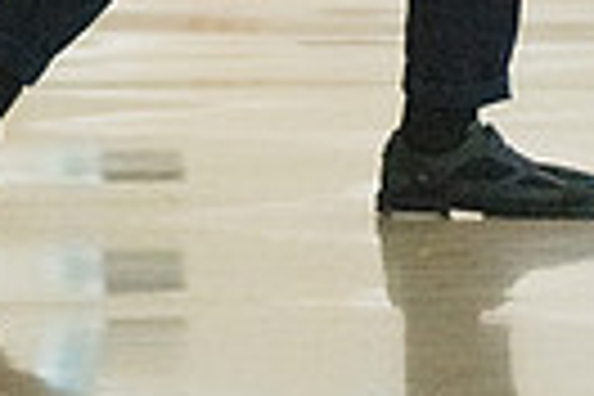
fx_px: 7259
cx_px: 378
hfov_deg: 4.7
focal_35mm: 440
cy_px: -376
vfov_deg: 3.1
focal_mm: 100
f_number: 4
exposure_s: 1/1000
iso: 10000
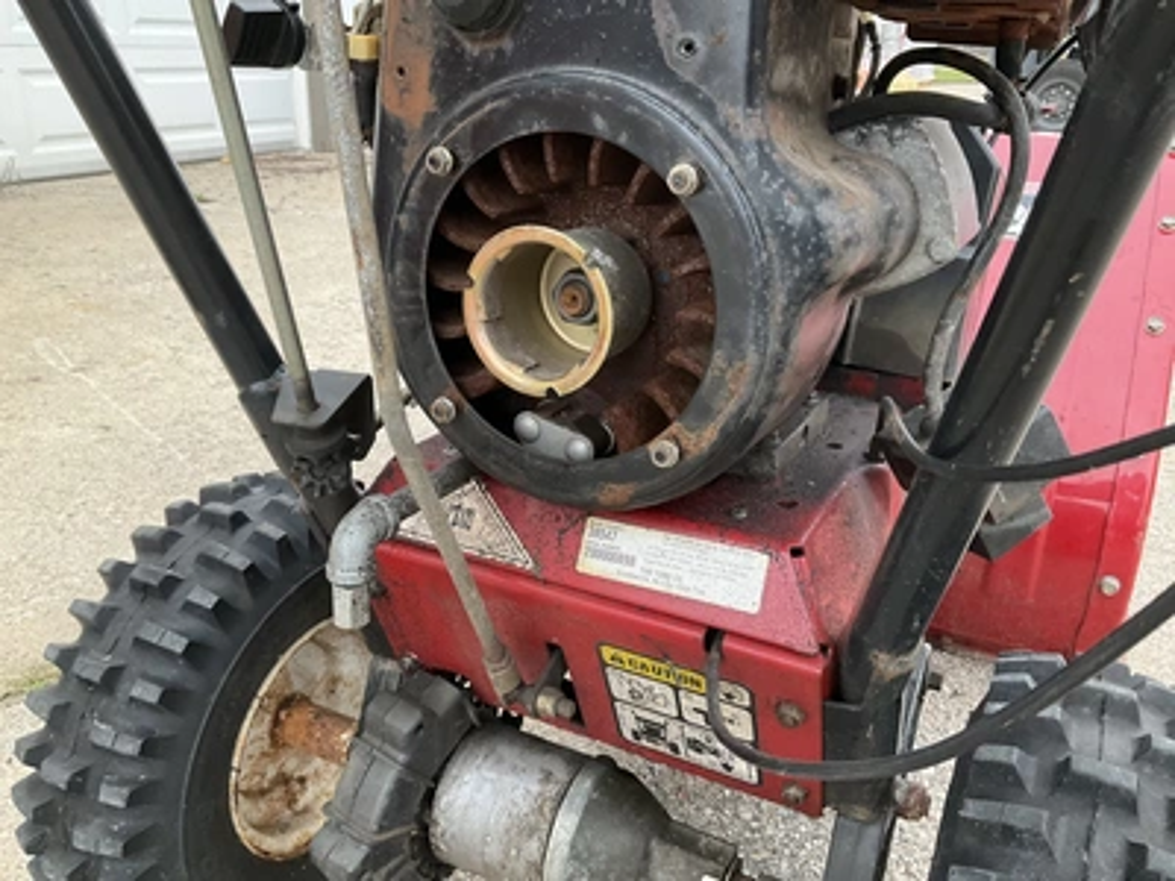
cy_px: 440
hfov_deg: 61.7
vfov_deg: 48.2
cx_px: 588
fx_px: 984
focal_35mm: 29
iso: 80
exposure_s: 1/60
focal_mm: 3
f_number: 1.8
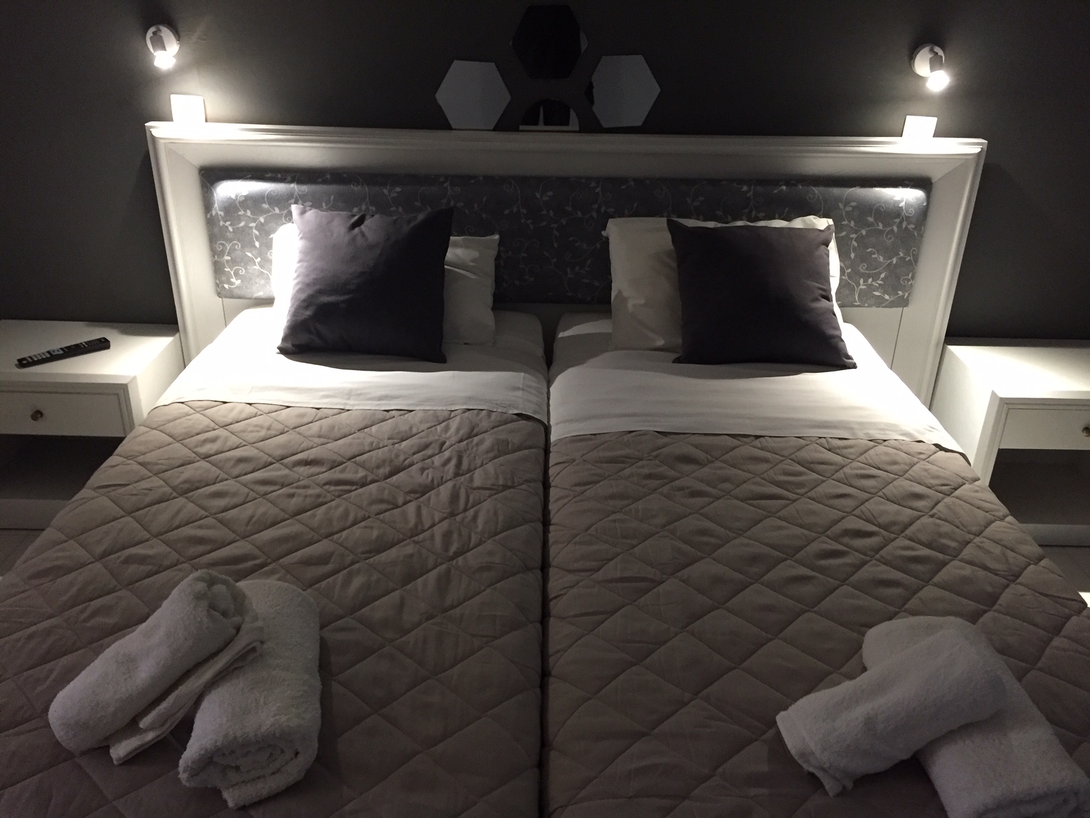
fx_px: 913
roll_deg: -3.6
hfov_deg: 61.7
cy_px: 409
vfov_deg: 48.2
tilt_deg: -25.2
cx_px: 545
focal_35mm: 29
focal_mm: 4.15
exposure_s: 1/33
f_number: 2.2
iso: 250
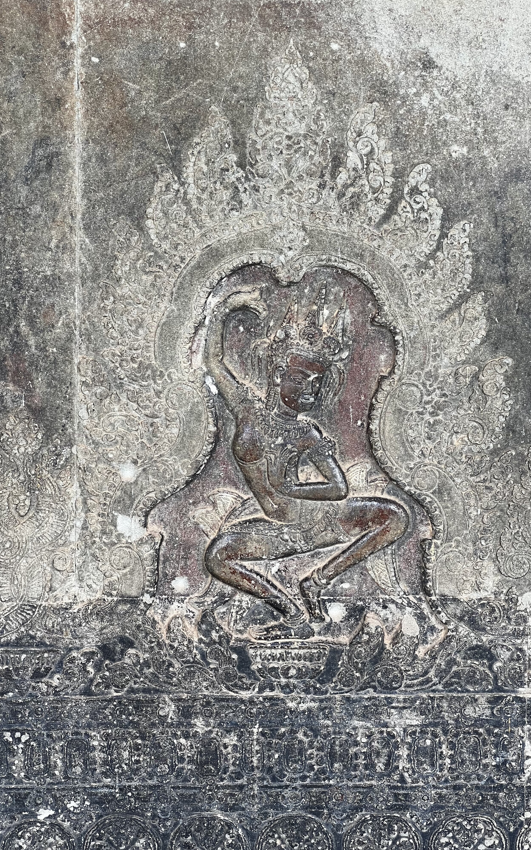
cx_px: 271
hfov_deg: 15.9
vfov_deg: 25.2
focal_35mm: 82
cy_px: 427
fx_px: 1899
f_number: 2.8
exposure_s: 1/99
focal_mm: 9
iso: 50
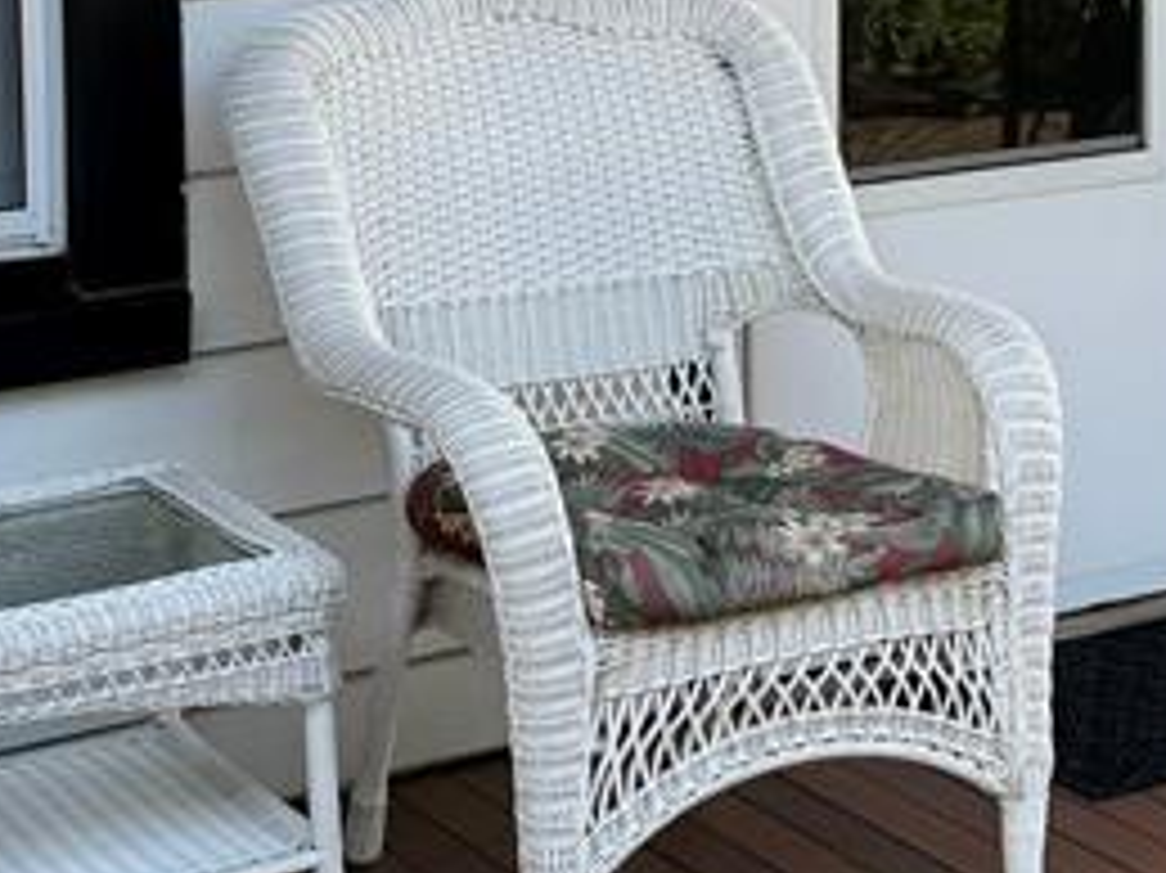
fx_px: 3198
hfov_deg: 20.6
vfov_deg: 15.2
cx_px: 720
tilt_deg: -4.5
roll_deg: +0.7
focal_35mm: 95
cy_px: -86
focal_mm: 6.76
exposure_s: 1/439
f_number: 1.78
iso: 80
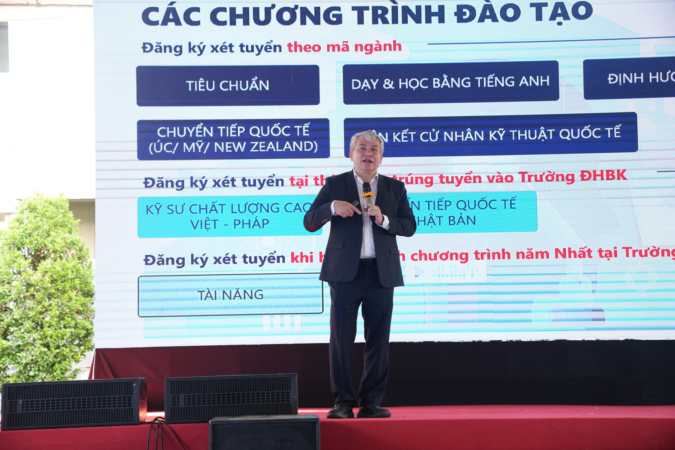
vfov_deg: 19.5
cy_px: 225
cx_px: 338
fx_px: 1312
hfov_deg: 28.8
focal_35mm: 70
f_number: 3.5
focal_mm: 70
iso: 1600
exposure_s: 1/500
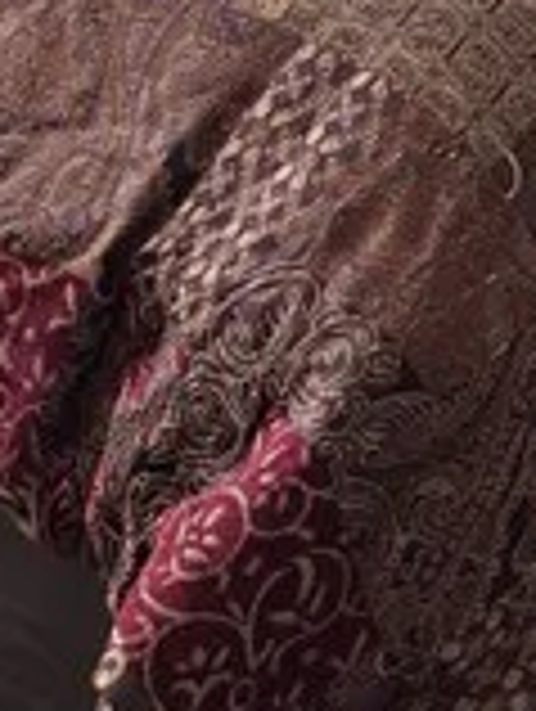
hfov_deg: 9.6
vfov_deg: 12.7
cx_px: 923
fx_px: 3068
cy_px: -284
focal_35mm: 149
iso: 400
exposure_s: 1/120
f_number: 1.8
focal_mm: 5.4
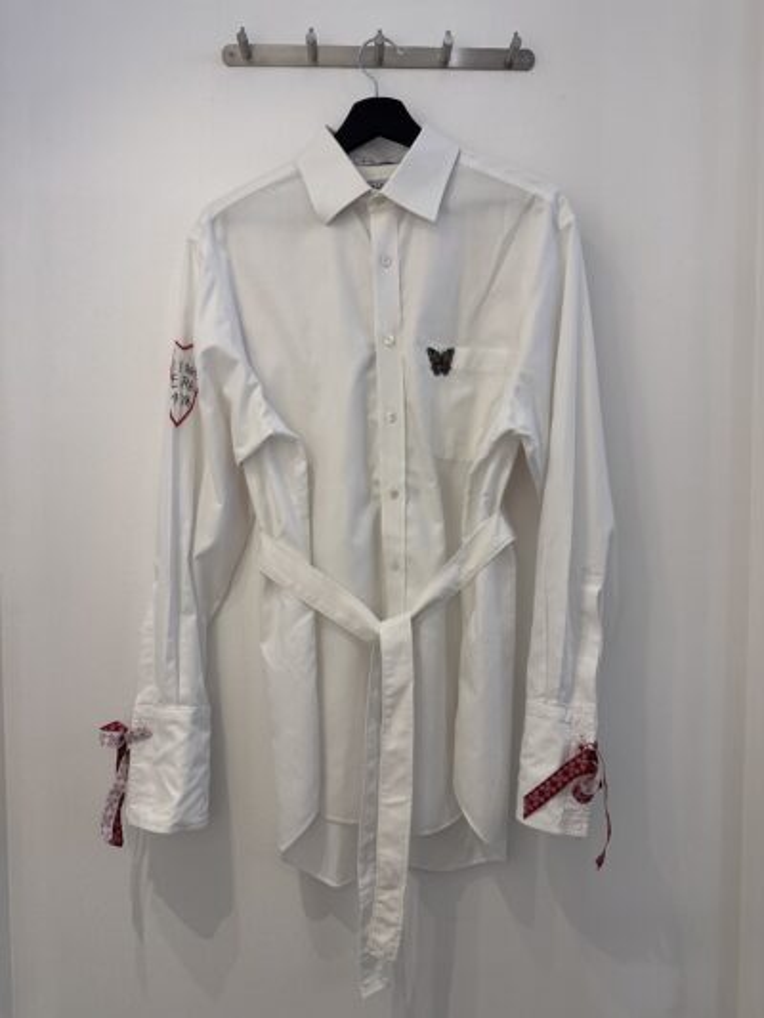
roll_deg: -0.3
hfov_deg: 56.8
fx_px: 706
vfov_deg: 71.6
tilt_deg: -2.5
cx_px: 382
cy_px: 509
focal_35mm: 24
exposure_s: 1/100
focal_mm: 6.86
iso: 160
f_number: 1.78
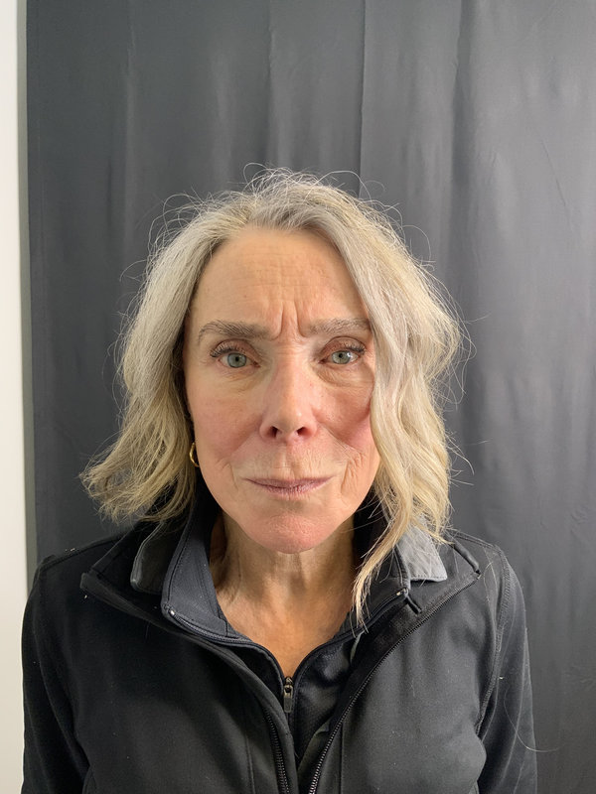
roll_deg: -1.1
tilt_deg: -5.4
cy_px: 397
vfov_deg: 61.7
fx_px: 666
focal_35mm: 29
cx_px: 298
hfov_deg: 48.2
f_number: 1.8
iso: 50
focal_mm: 3
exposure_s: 1/60
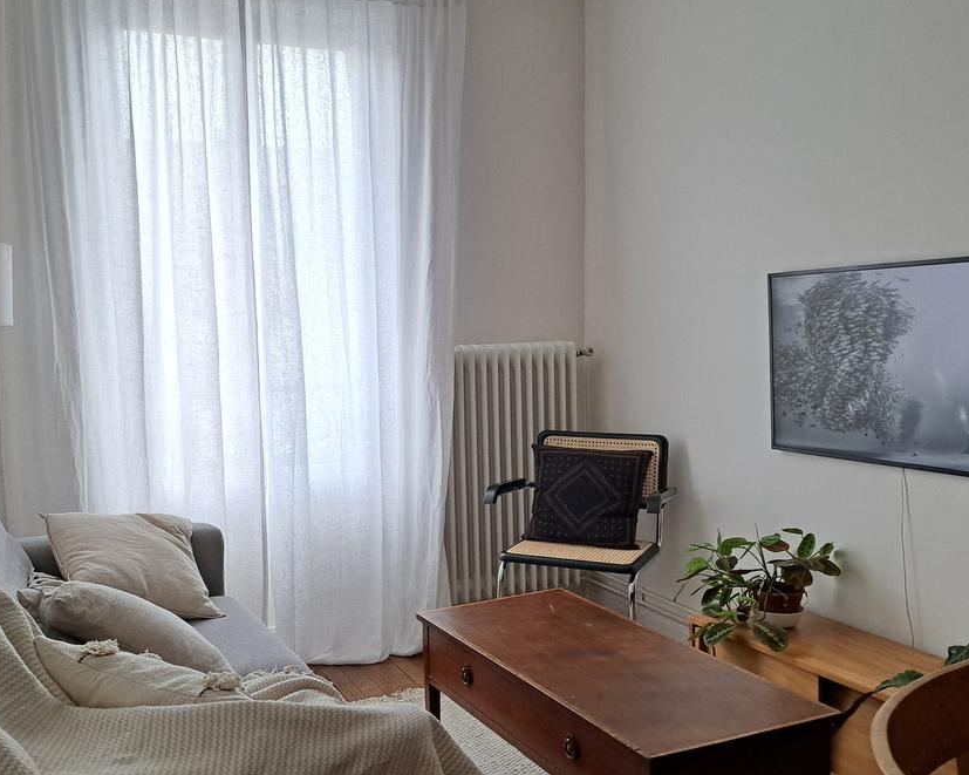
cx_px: 427
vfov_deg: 43.3
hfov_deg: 52.7
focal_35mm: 34
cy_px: 366
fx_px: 975
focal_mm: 5.23
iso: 160
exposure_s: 1/50
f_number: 1.8
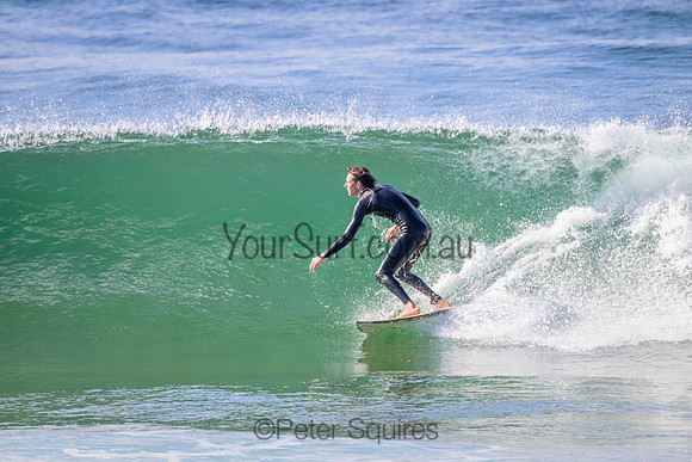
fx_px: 15381
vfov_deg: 1.7
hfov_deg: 2.6
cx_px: 346
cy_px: 231
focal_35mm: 800
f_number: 11
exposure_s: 1/2000
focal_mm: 800
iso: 2200
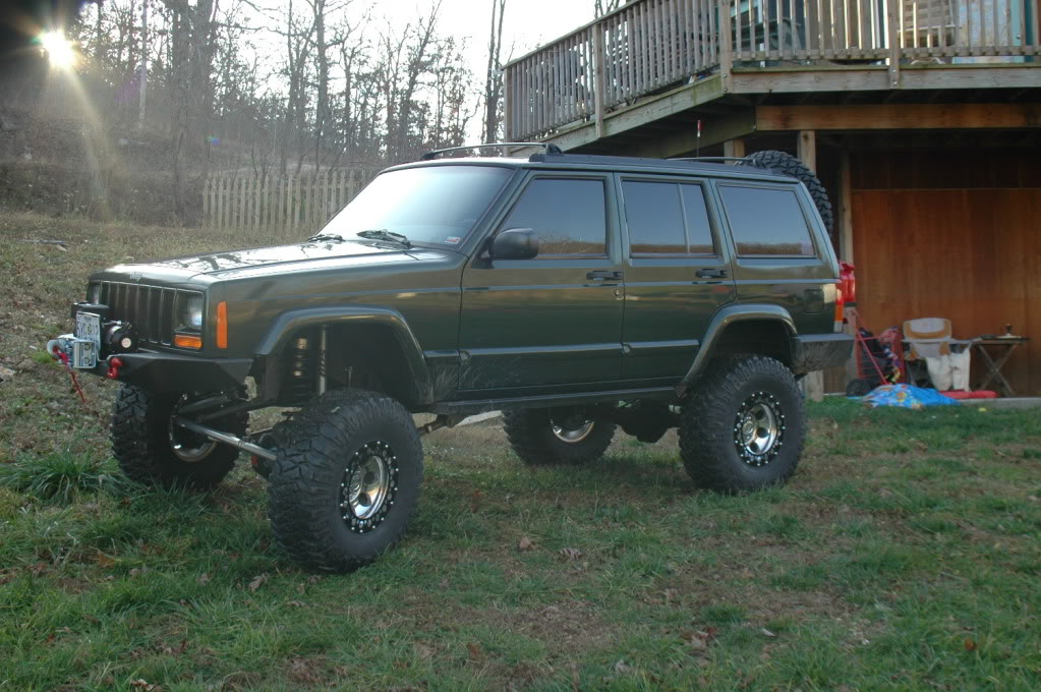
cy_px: 346
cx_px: 520
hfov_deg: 46.4
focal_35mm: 42
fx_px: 1213
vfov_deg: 31.8
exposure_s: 1/100
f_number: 5.6
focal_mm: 28
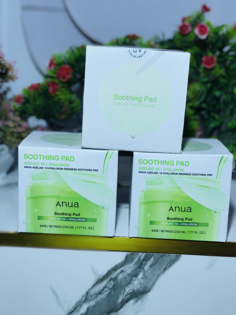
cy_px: 158
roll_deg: -2.7
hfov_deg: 25.7
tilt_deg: -12.5
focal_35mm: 57
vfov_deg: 33.8
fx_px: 518
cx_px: 118
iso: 20
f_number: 2.8
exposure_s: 1/297
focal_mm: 6.6
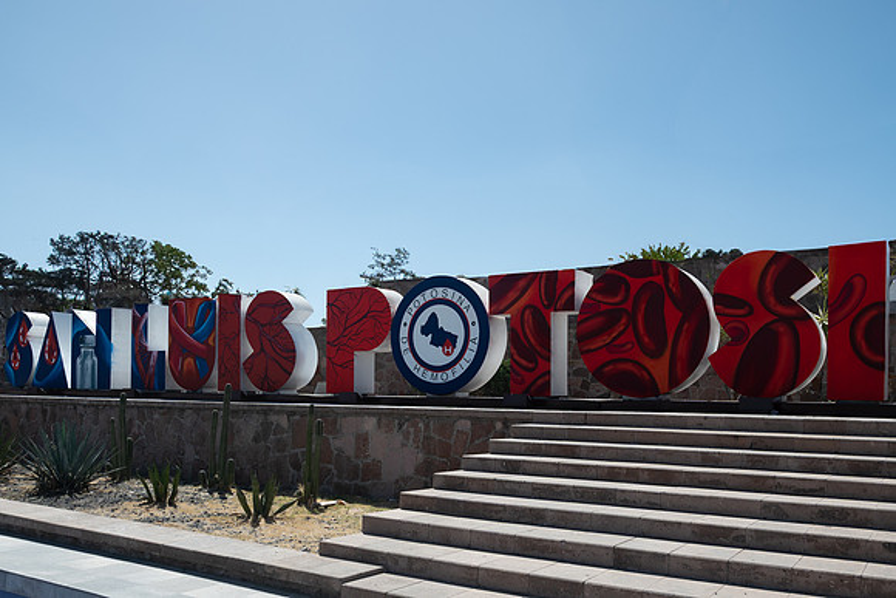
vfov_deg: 42.7
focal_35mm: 30
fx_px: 758
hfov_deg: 61.1
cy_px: 379
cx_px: 460
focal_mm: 24
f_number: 7.1
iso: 100
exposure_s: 1/400
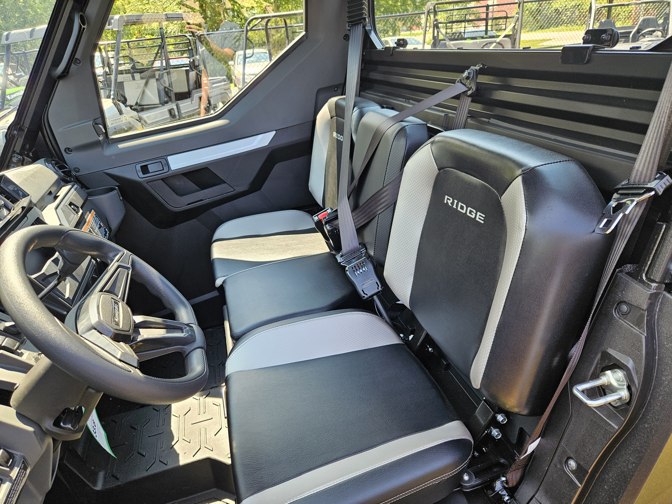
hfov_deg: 73.9
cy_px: 252
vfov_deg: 58.9
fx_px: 446
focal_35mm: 23
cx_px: 336
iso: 50
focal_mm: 5.4
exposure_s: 1/180
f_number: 1.8
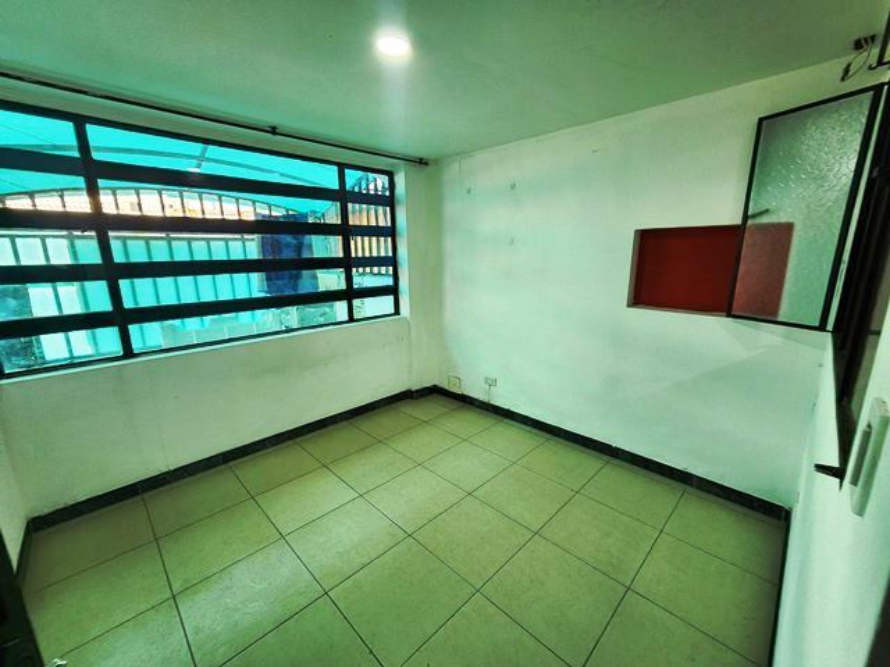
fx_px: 334
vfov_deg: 89.9
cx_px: 445
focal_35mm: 13
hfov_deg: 106.2
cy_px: 334
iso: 200
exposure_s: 1/60
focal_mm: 2.2
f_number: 2.2
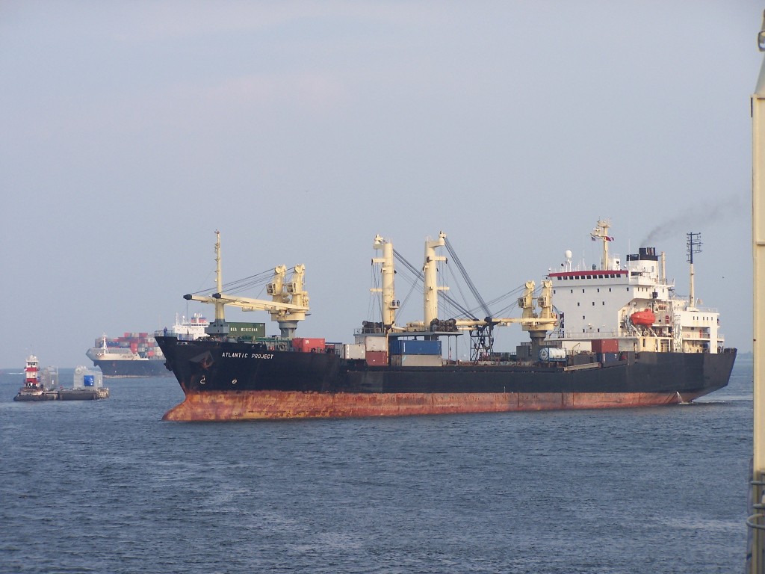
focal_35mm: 139
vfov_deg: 10.7
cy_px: 287
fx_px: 3072
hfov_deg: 14.2
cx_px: 382
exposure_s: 1/800
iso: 80
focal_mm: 23.1
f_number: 3.2
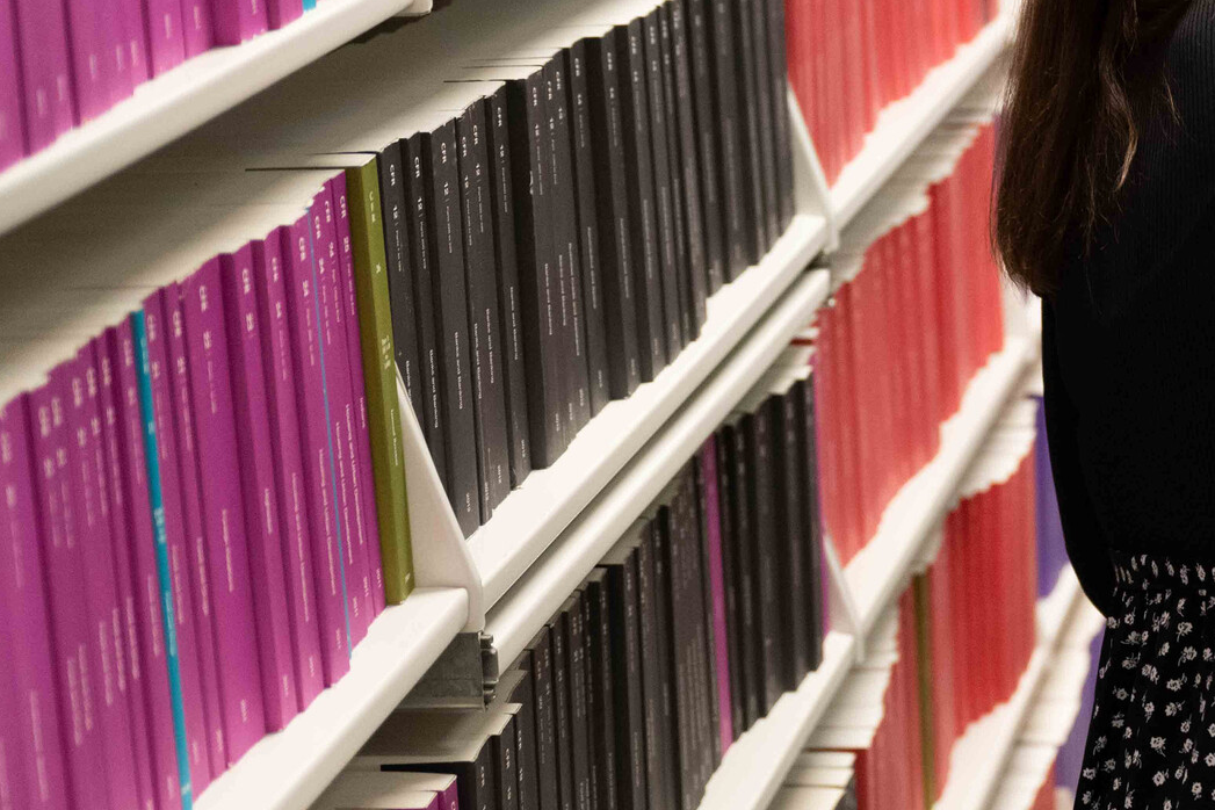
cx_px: 1384
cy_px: 37
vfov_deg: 12.7
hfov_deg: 18.3
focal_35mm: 107
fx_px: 3611
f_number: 2.8
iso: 1600
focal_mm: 40
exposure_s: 1/100
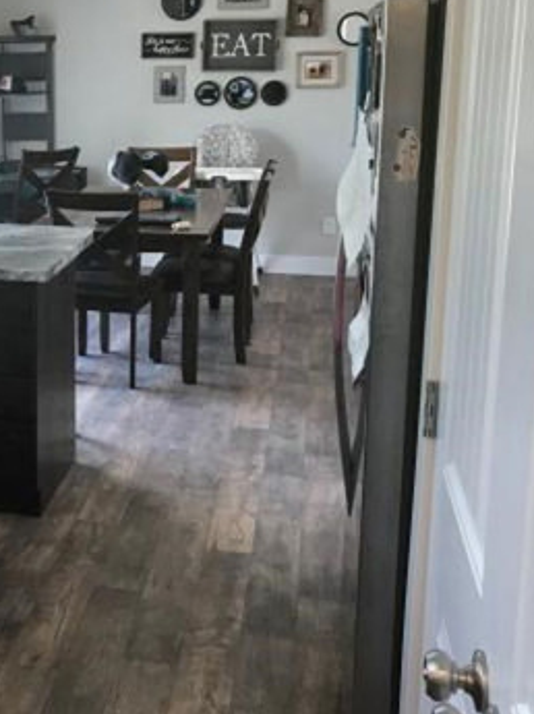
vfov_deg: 36.6
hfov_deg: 26.4
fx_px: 1072
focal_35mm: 52
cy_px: 255
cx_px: -12
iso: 40
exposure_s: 1/30
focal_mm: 3.99
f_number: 1.8
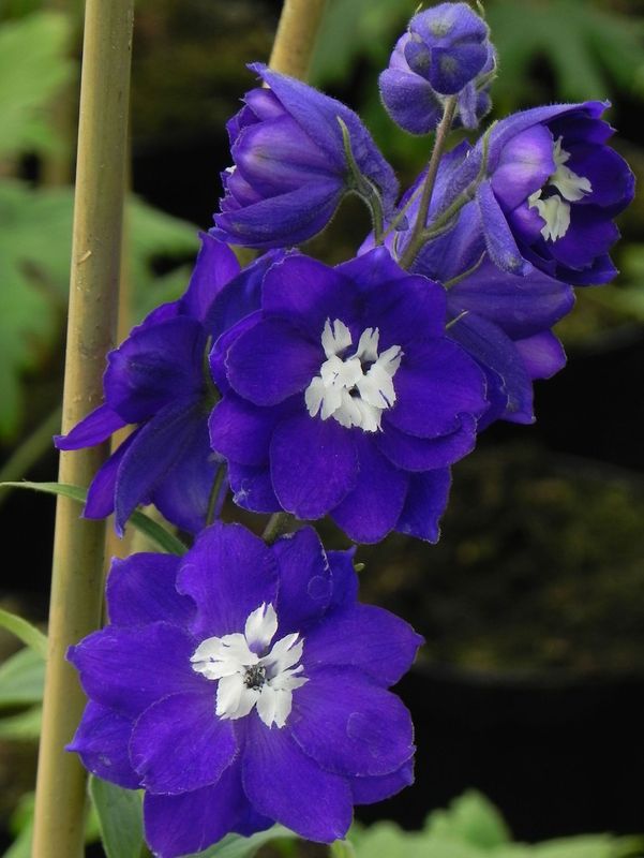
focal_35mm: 212
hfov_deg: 7.0
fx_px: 5253
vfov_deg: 9.3
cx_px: 322
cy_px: 429
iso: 160
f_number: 5
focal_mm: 37.7
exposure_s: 1/250
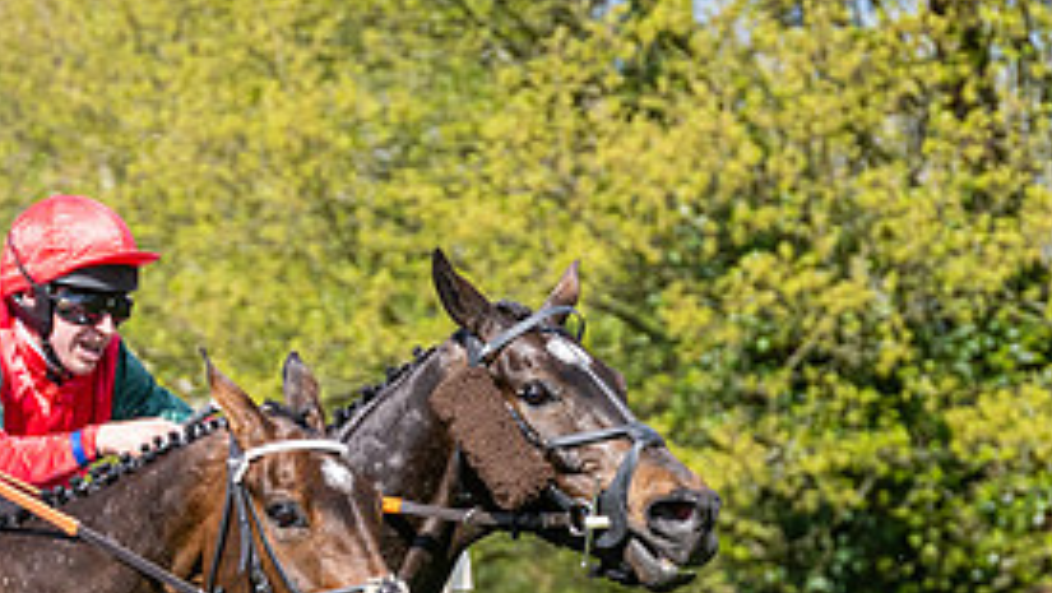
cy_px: 919
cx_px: -24
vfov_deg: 3.5
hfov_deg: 6.2
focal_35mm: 348
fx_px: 9712
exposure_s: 1/2500
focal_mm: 98
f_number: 4
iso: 400
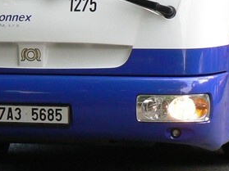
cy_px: -46
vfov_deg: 6.8
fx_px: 1428
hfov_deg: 9.2
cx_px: 57
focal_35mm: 216
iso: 200
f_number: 3.2
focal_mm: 11.2
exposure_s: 1/250
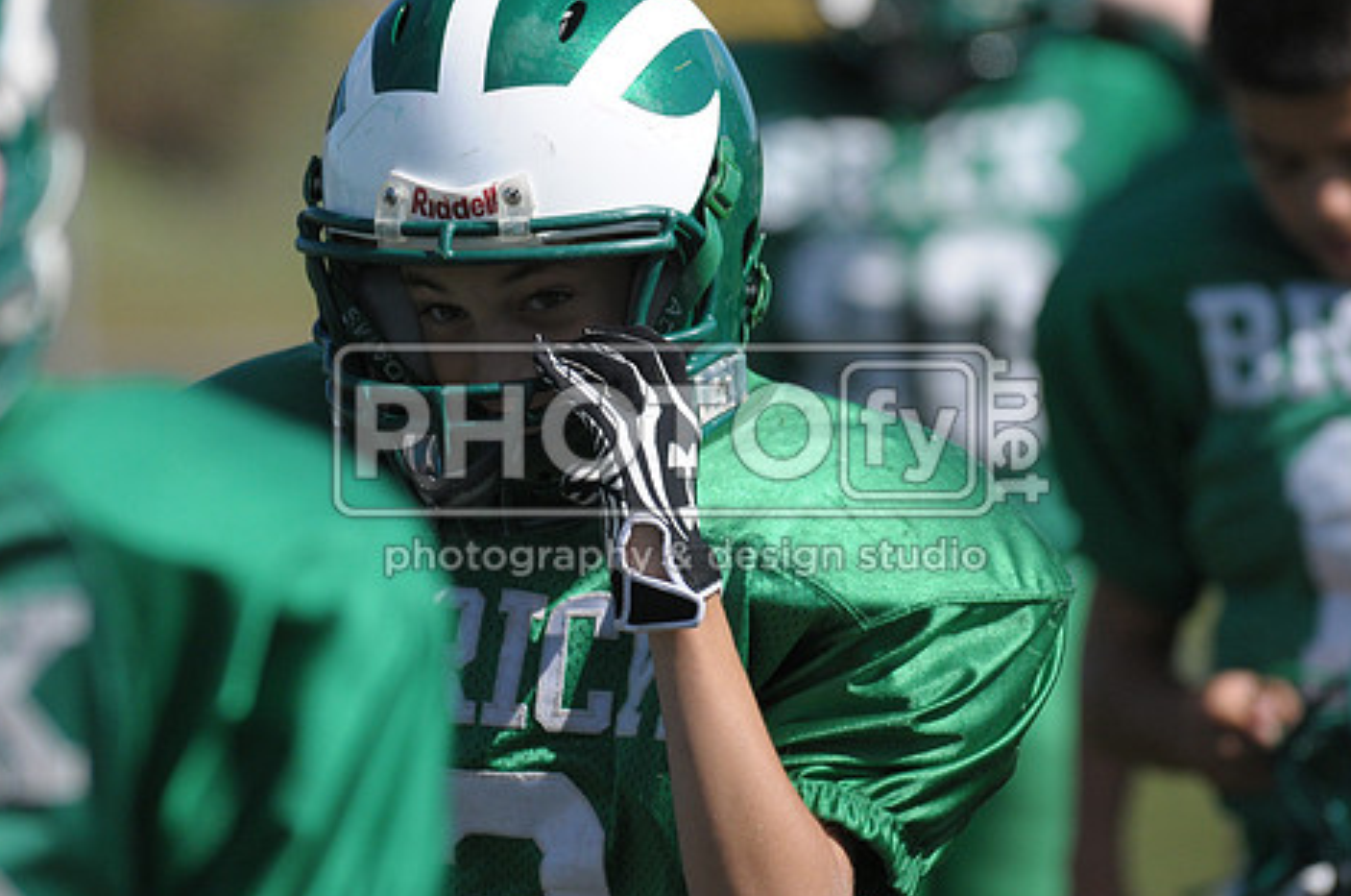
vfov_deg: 3.1
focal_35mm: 445
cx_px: 677
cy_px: 451
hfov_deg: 4.6
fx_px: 16671
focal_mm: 240
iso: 640
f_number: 4
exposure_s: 1/6400
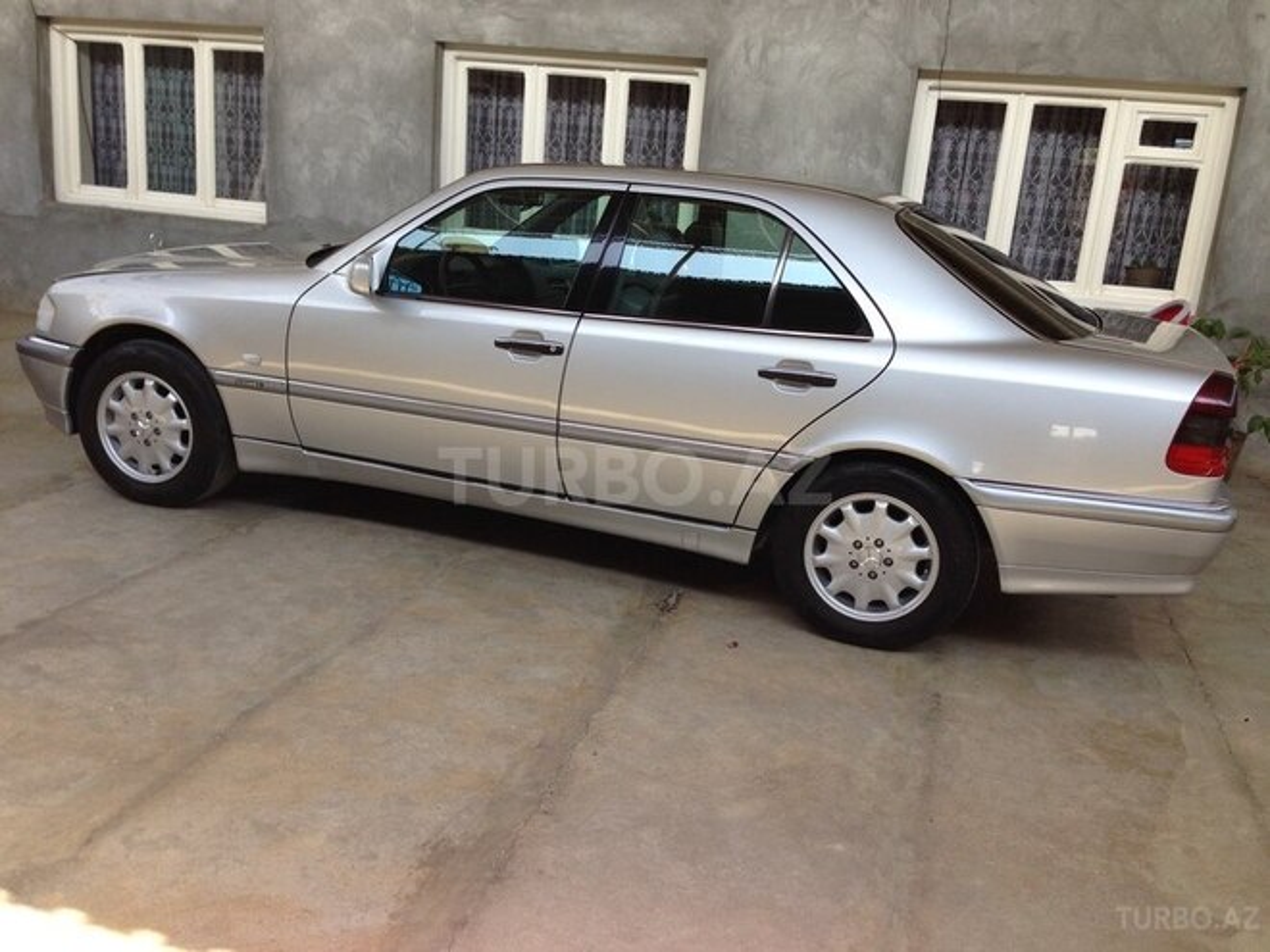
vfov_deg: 42.9
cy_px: 476
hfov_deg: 55.4
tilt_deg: -15.1
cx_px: 635
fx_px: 1211
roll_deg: -5.0
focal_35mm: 33
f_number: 2.4
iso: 50
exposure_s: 1/163
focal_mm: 4.12
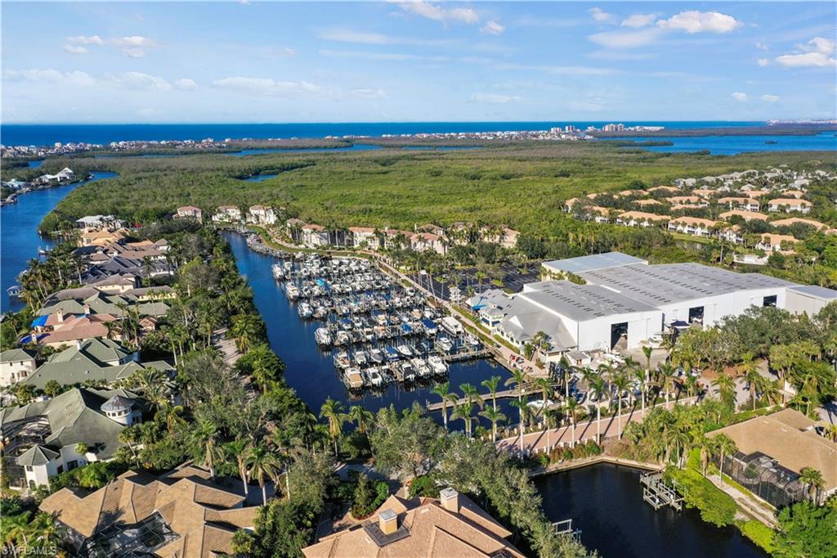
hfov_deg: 65.5
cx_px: 418
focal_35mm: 28
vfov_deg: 46.4
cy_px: 279
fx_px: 651
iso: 100
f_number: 6.3
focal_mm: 10.26
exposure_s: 1/500
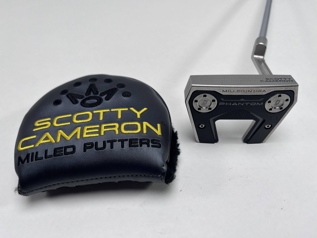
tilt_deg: -47.2
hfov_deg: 67.3
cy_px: 119
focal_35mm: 26
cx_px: 158
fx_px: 238
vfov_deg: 53.1
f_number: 1.6
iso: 50
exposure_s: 1/418
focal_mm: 5.1
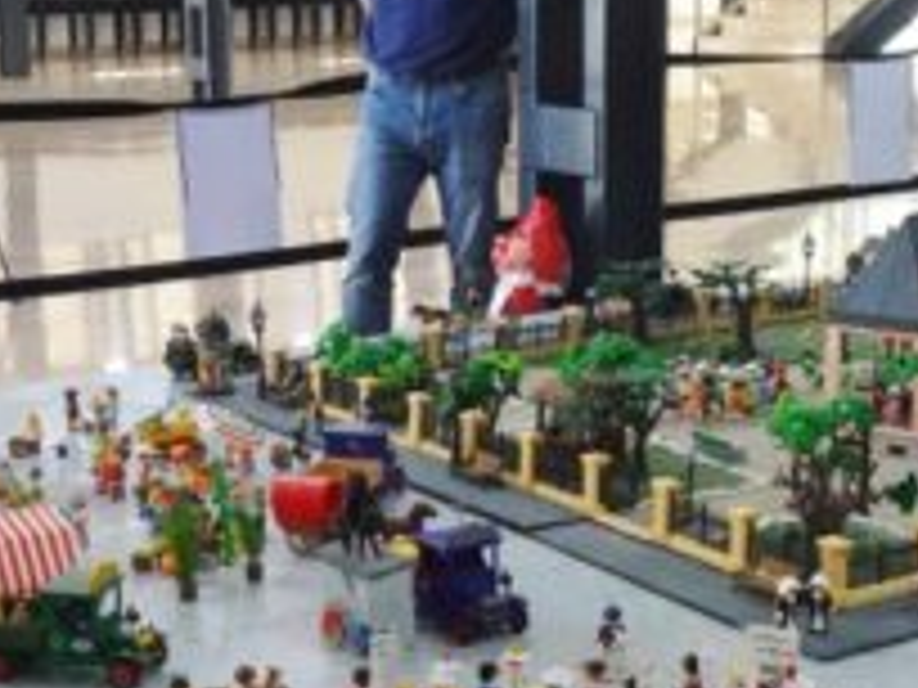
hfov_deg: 27.0
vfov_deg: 20.4
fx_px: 1909
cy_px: 348
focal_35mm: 72
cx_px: 459
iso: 800
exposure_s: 1/80
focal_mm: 5.9
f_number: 4
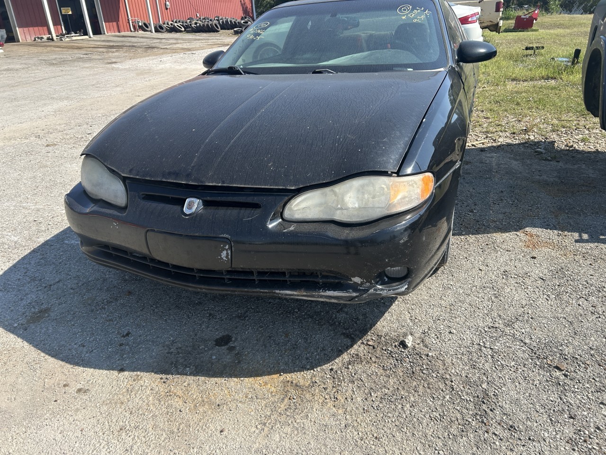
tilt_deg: -23.9
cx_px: 303
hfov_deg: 67.3
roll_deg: +1.9
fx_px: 455
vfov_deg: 53.1
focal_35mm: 26
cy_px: 228
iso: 50
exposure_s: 1/2457
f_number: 1.5
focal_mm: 5.7
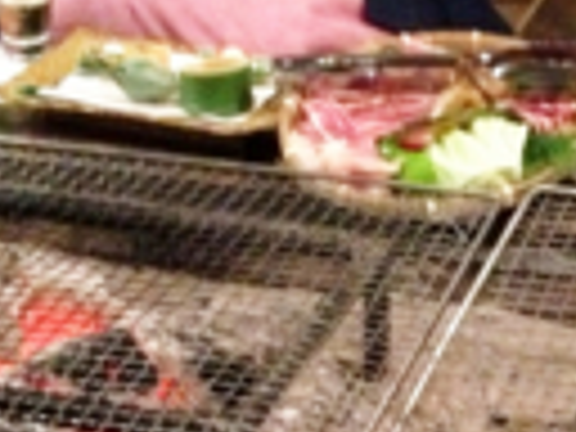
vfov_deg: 11.7
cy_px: 576
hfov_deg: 16.0
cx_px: 410
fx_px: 2047
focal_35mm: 123
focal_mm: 4.28
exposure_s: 1/15
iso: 800
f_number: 2.4
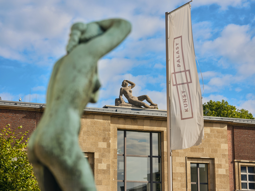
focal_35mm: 87
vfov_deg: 17.0
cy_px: 96
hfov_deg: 22.5
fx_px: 641
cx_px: 128
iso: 200
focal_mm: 110
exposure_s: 1/3200
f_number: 3.2
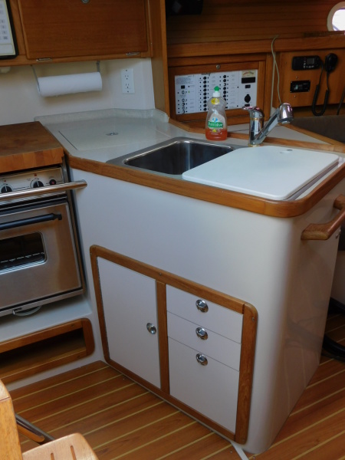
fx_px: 399
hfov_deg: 46.8
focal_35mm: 30
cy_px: 230
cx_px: 172
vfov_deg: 60.0
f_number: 3.2
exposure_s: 1/60
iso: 125
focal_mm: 5.3
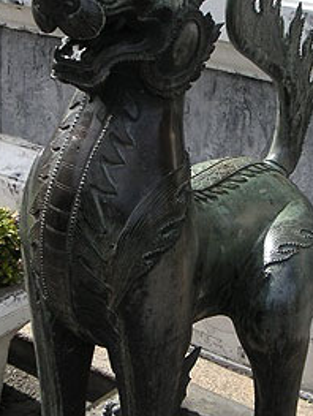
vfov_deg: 26.0
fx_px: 902
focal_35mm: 75
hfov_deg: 19.7
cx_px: 161
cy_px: 221
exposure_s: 1/750
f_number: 2.8
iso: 50
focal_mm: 6
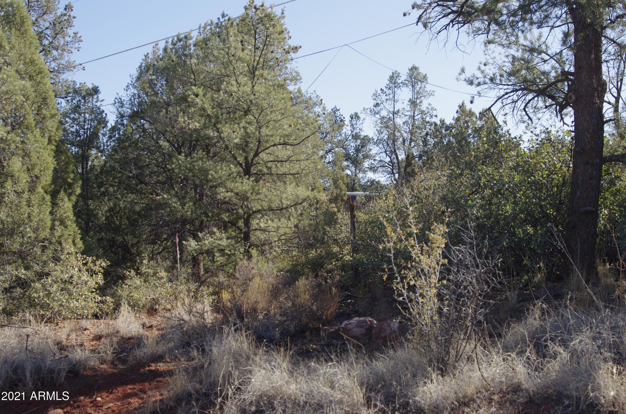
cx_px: 313
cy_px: 207
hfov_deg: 46.5
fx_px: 729
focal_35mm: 42
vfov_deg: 31.8
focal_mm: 28
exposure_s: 1/250
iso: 640
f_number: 6.3
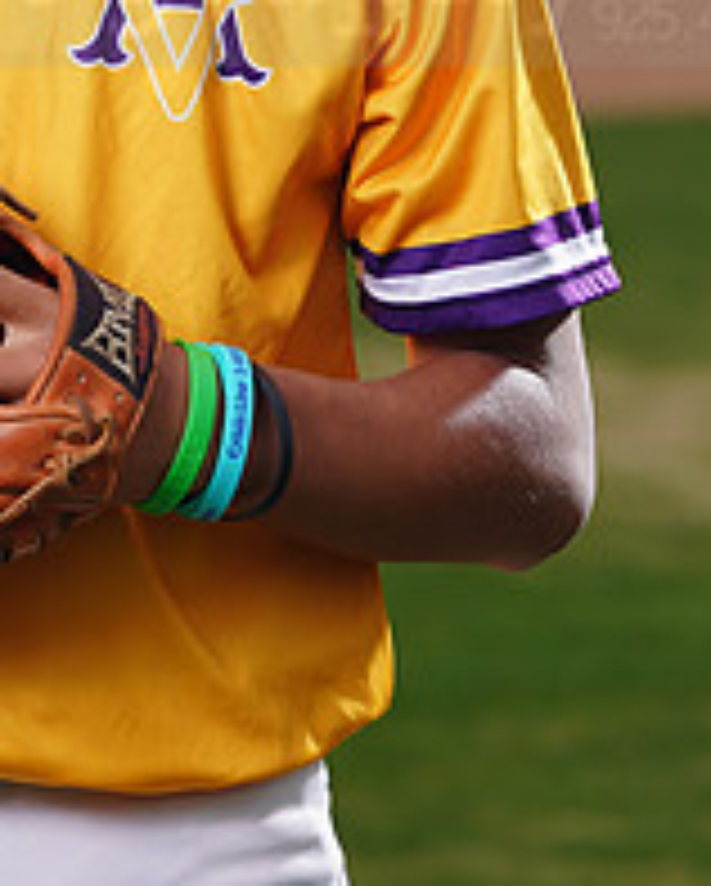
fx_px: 14523
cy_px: -76
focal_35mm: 553
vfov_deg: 3.5
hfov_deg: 2.8
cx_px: 7
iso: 100
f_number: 8
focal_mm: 200
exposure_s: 1/250
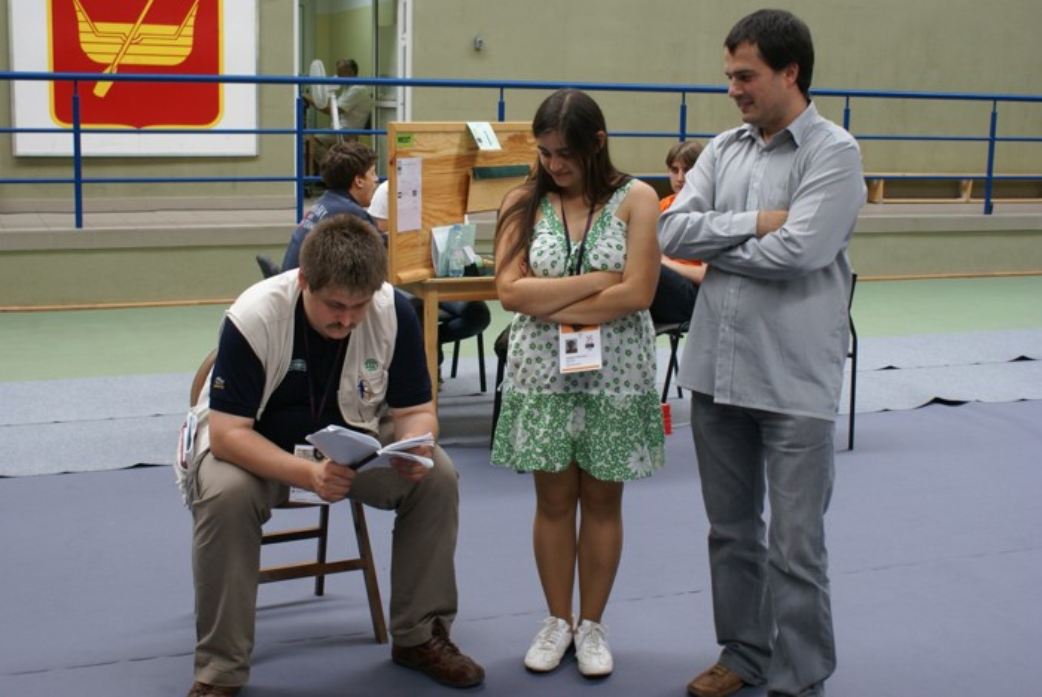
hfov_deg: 43.6
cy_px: 348
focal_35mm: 45
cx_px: 521
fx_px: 1304
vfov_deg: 29.9
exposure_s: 1/30
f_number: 5.6
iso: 200
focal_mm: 30
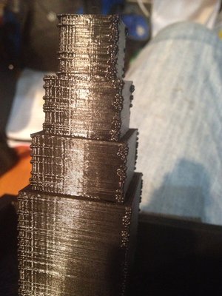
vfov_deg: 52.6
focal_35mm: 35
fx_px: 299
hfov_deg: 40.7
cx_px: 111
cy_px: 148
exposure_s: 1/15
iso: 640
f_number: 2.4
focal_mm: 4.28
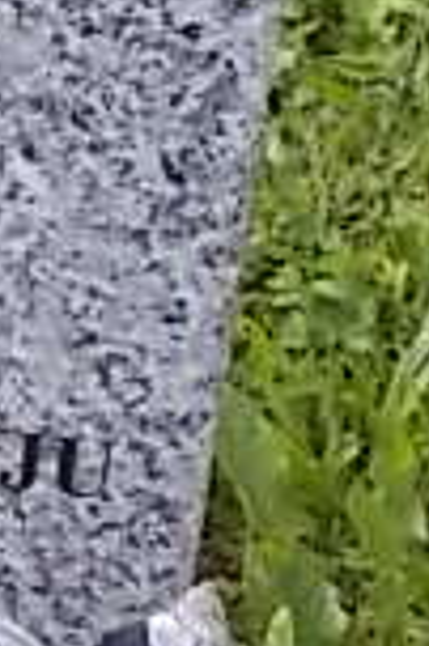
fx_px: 2042
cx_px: -578
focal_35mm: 114
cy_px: -196
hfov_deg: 10.4
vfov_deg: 16.9
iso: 80
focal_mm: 4.6
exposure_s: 1/320
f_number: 3.2
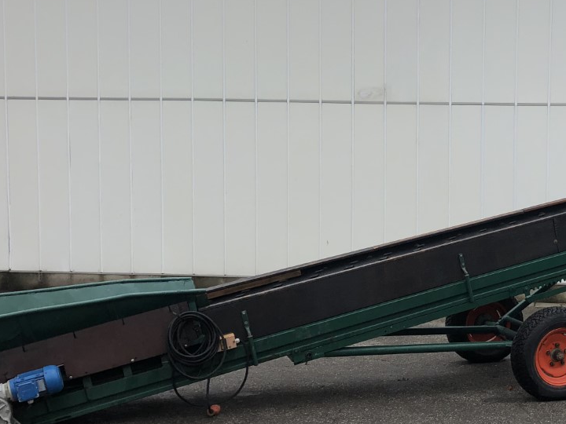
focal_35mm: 56
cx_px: 487
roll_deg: +2.5
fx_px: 916
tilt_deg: -1.9
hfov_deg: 32.9
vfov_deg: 26.1
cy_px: 211
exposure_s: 1/421
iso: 20
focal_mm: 4
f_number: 1.8
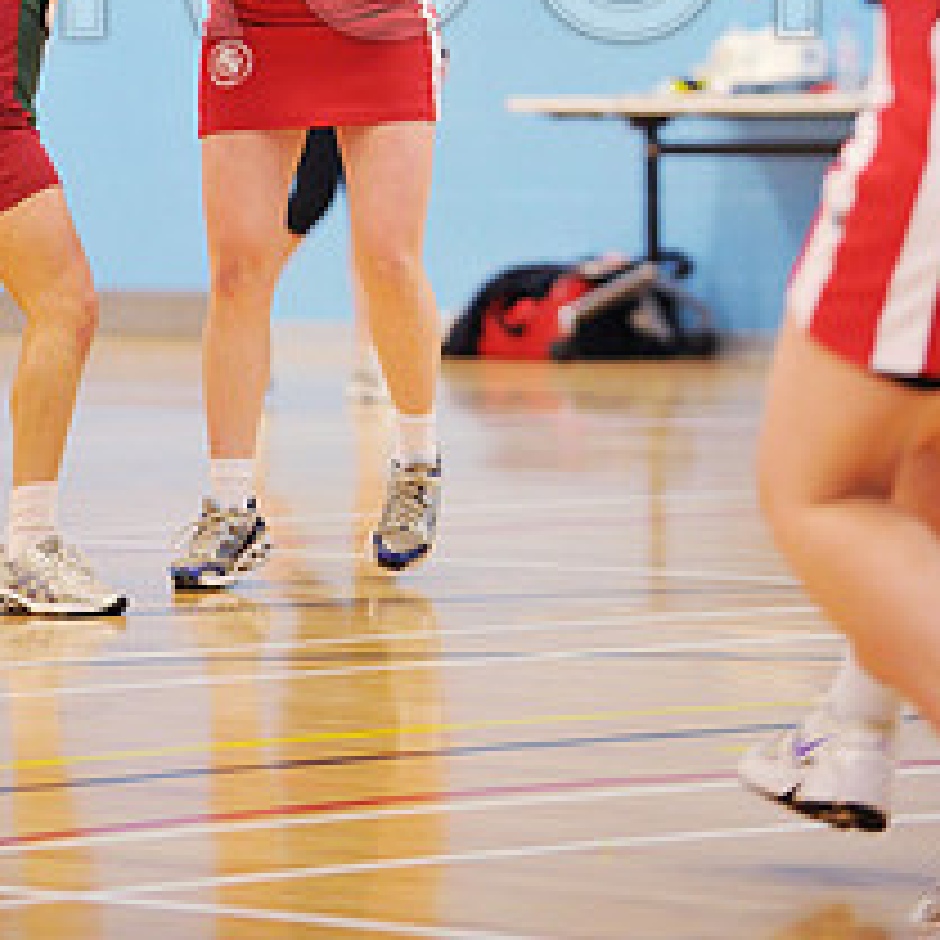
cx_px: 367
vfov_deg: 6.2
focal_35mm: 283
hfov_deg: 6.2
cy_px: -63
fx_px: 8694
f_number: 2.8
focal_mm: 155
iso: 5000
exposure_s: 1/400
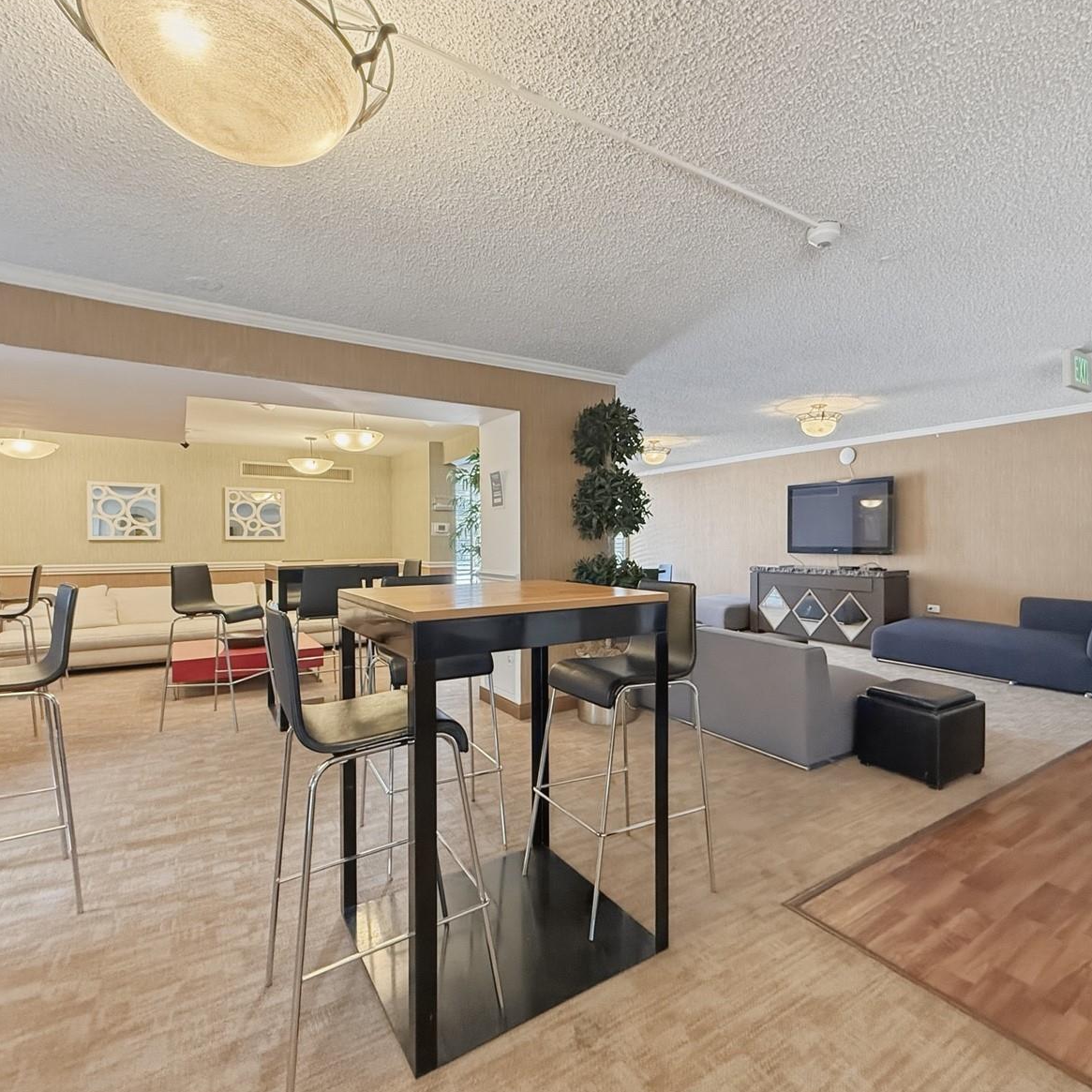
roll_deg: -0.1
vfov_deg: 84.0
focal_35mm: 17
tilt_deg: +0.1
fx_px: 607
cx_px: 611
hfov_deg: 83.6
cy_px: 551
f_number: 2.2
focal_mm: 2.2
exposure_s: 1/60
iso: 400
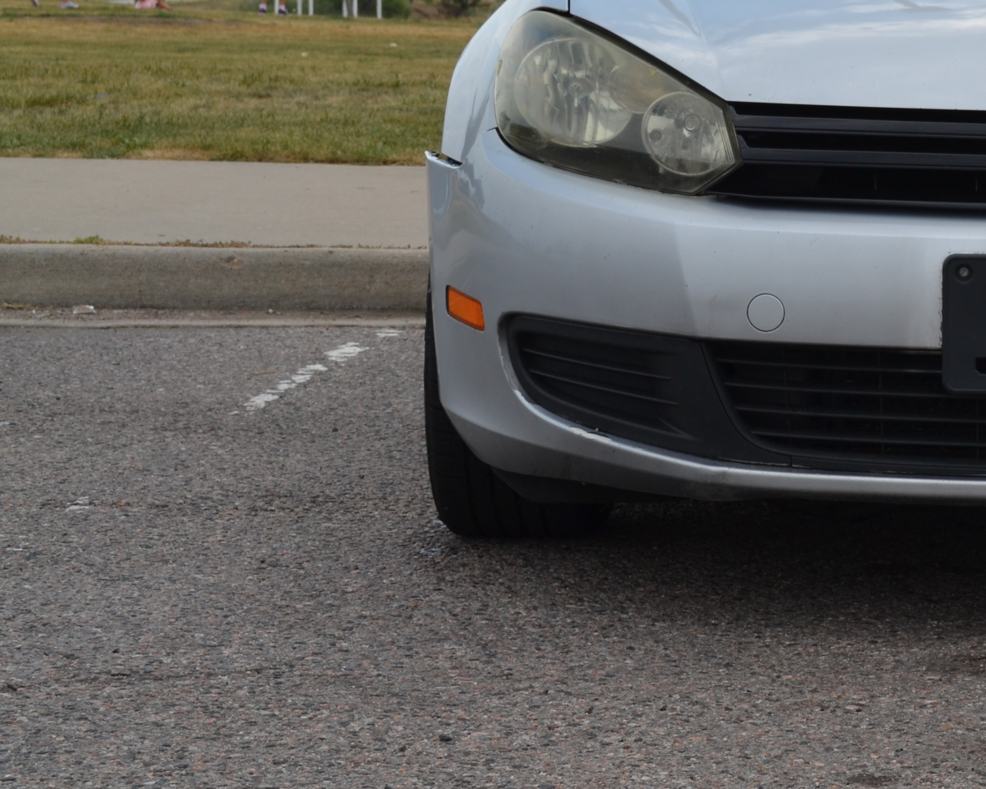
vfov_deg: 13.9
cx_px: 1087
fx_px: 3211
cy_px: 139
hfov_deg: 16.9
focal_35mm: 110
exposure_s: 1/250
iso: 100
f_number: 8
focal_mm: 35
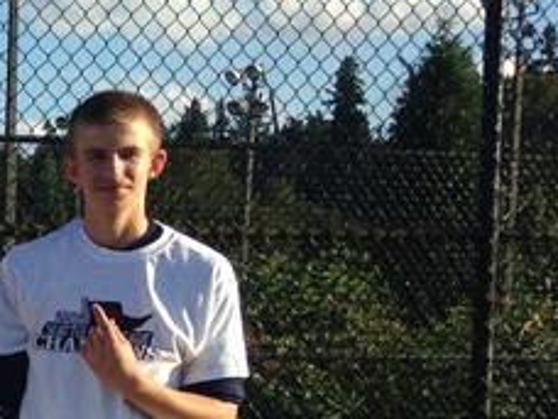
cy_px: 517
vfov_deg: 9.9
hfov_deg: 12.0
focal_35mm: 148
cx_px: -534
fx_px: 2386
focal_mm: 4.12
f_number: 2.4
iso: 50
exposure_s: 1/1178
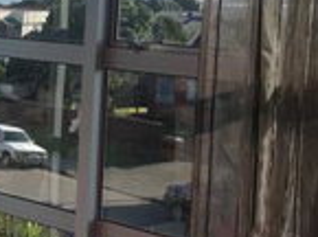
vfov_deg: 12.7
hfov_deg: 15.8
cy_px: 82
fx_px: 1063
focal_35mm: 116
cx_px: -136
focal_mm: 4.28
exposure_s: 1/1163
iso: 50
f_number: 2.4
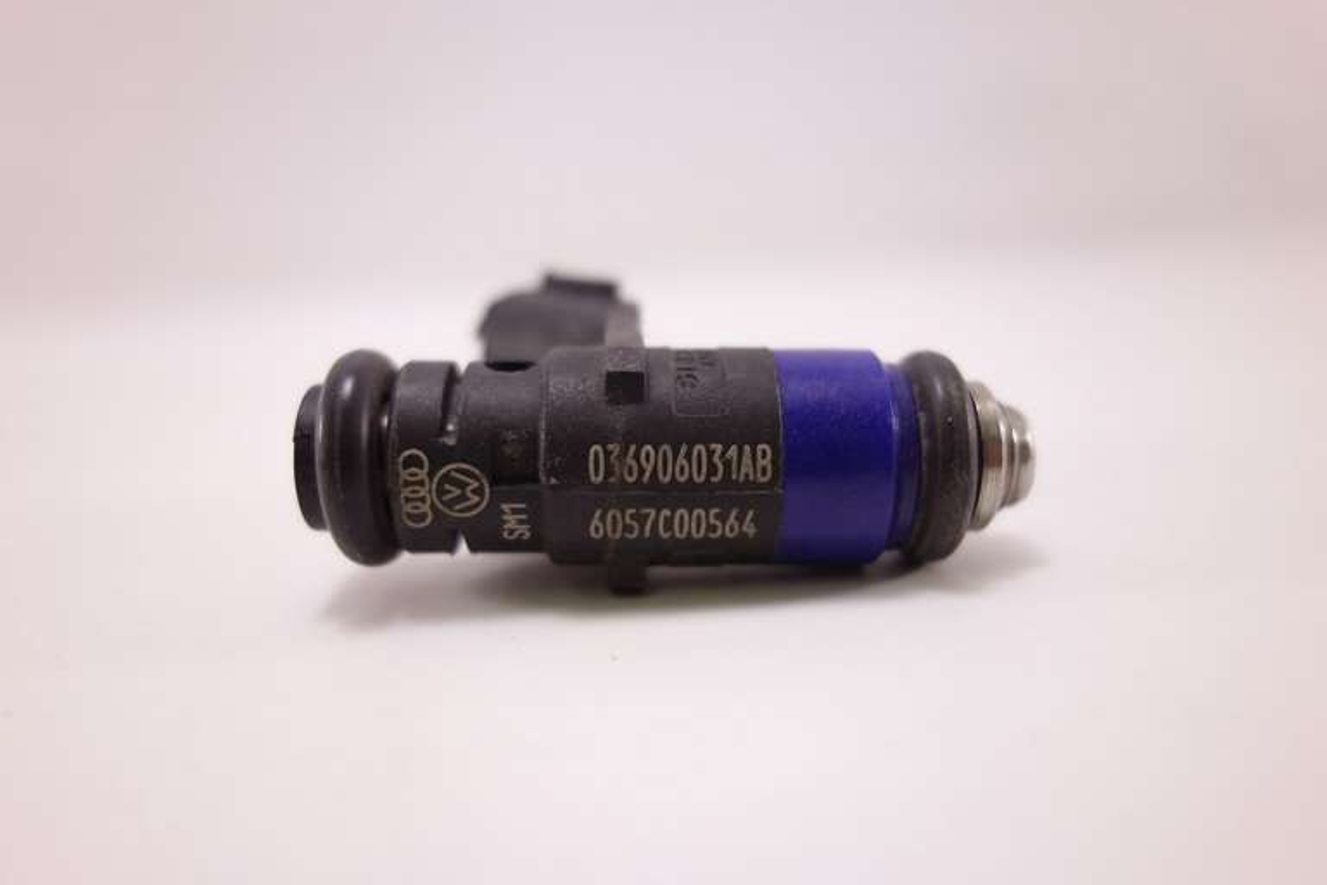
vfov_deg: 46.4
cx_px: 664
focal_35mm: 28
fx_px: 1032
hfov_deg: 65.5
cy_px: 442
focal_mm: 10.4
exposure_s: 1/100
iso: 125
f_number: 2.2
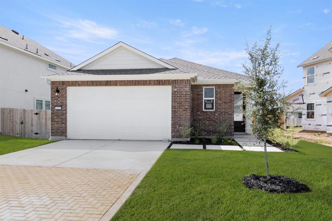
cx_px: 166
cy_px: 110
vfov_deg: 36.8
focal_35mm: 36
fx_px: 332
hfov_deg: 53.2
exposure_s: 1/800
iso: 400
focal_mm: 24
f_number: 8
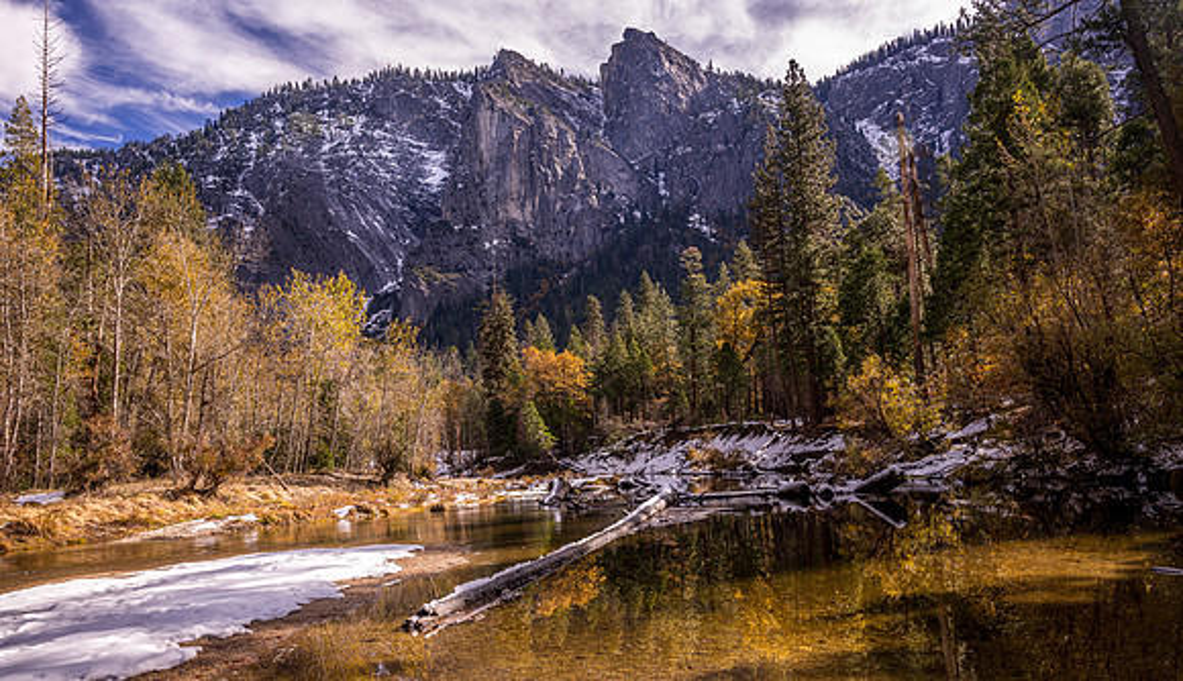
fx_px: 822
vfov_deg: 44.8
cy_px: 409
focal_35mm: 26
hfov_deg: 71.4
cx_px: 567
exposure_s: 1/40
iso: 64
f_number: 8
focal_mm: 24
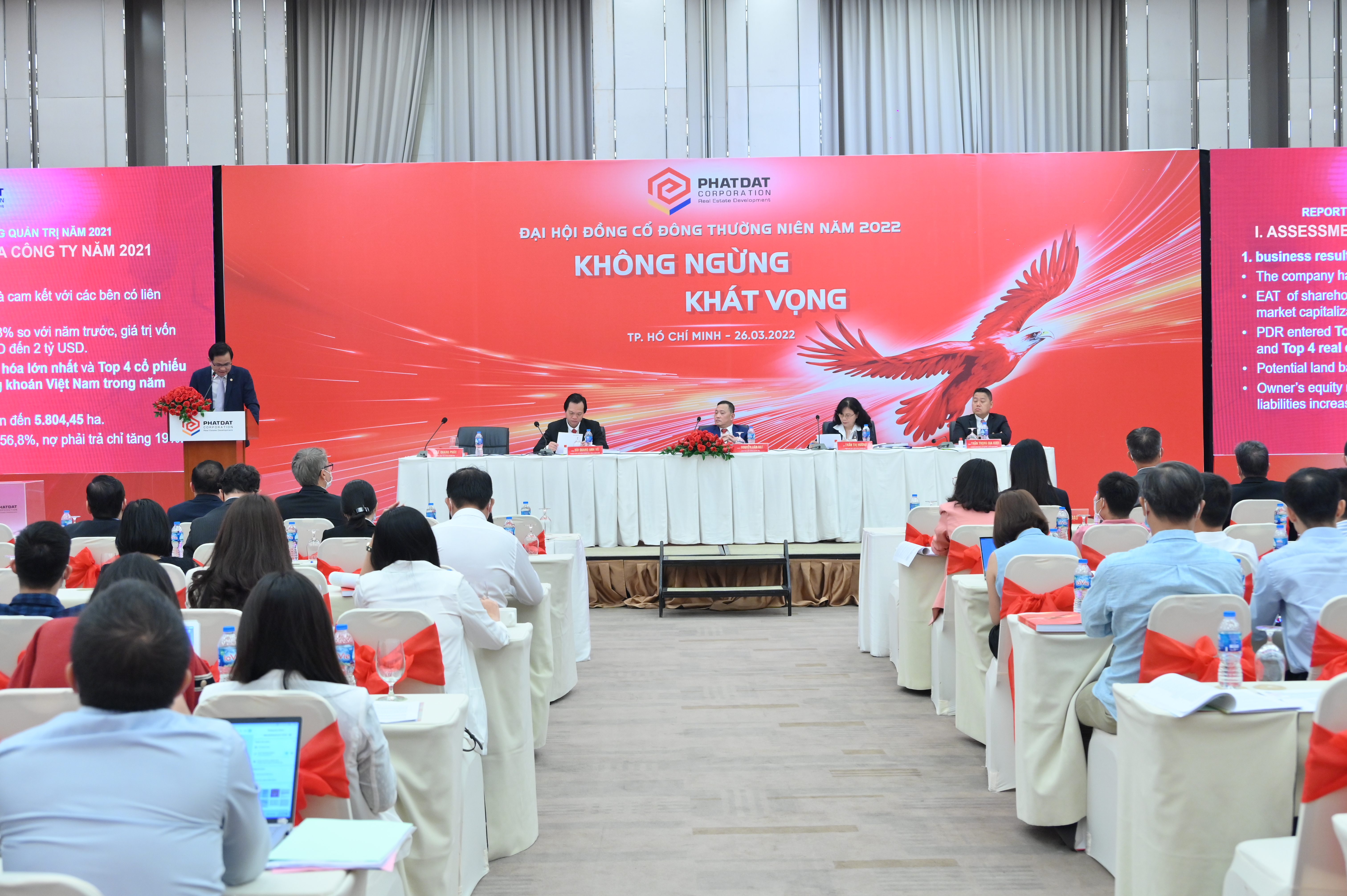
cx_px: 674
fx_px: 1645
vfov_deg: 30.5
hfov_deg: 44.5
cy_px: 448
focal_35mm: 44
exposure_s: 1/100
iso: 2000
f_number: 5.3
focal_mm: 44
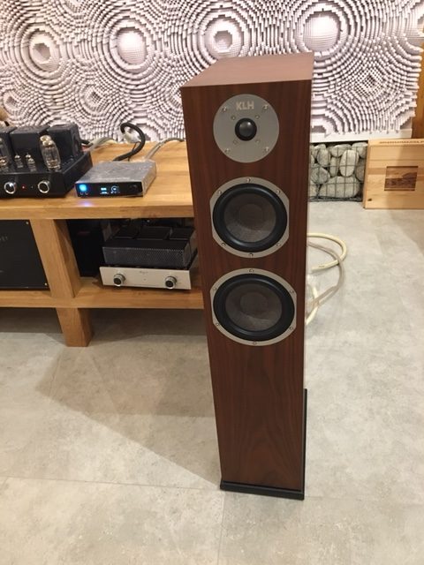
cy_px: 282
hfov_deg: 48.2
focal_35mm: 29
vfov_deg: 61.7
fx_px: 474
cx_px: 212
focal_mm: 4.15
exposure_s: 1/17
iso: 400
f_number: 2.2
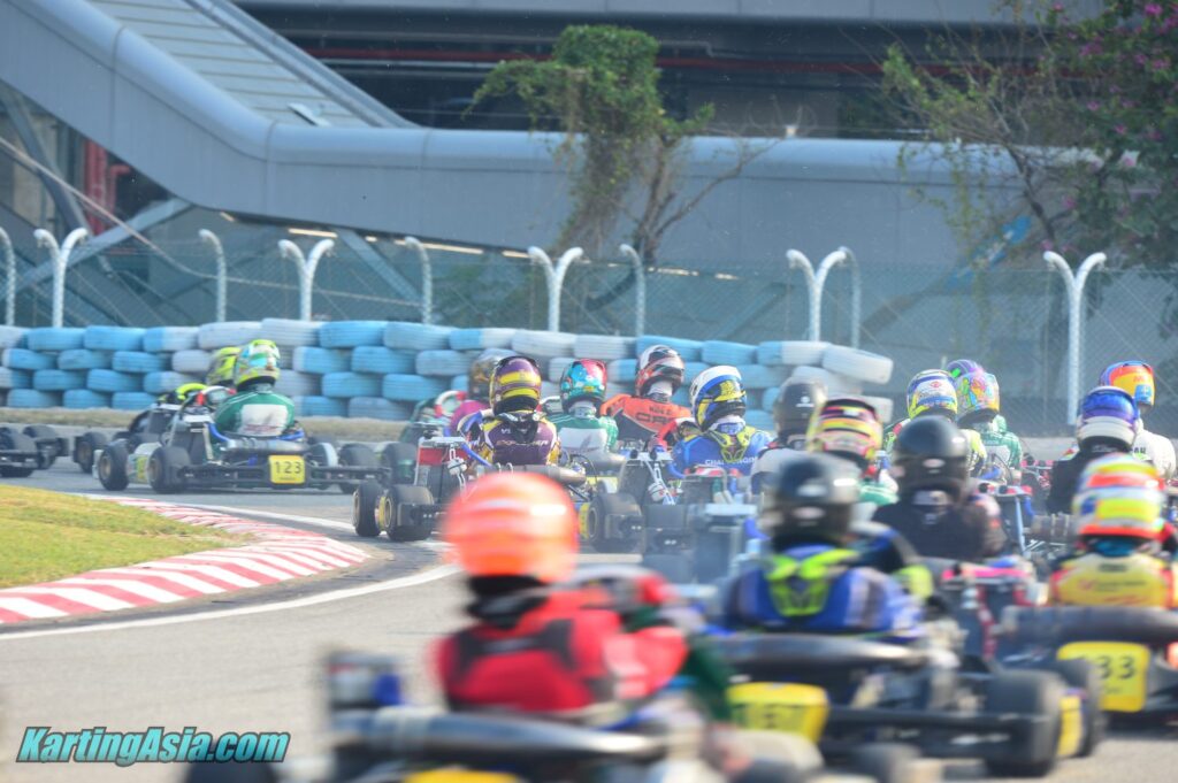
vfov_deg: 4.6
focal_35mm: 300
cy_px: 392
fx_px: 9809
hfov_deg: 6.9
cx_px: 589
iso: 200
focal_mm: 300
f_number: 8
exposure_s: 1/200
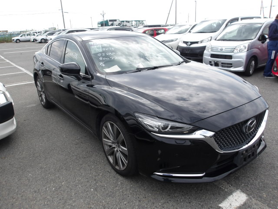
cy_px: 104
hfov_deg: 65.3
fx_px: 217
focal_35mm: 27
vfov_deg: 51.4
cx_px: 139
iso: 100
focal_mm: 4.9
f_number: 10.4
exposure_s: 1/60
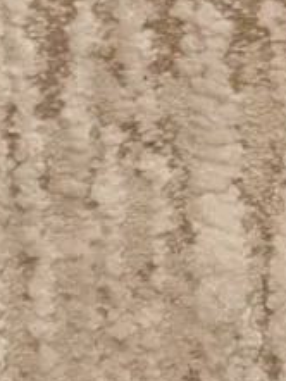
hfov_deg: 9.1
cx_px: 670
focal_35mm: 148
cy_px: -4
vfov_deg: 13.1
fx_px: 1629
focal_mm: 6.76
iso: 1000
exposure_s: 1/33
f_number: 1.78
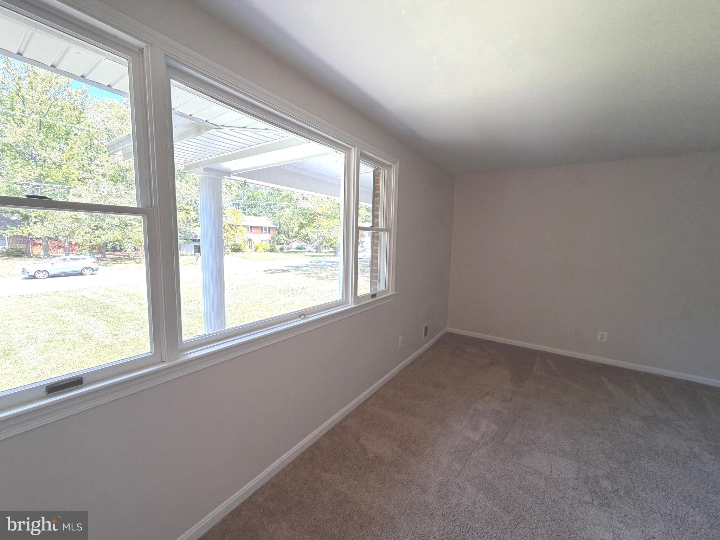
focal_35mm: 14
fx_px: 291
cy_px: 270
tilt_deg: -7.1
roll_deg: -0.1
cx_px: 360
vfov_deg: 85.7
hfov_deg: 102.1
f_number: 2.2
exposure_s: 1/121
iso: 50
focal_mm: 2.22
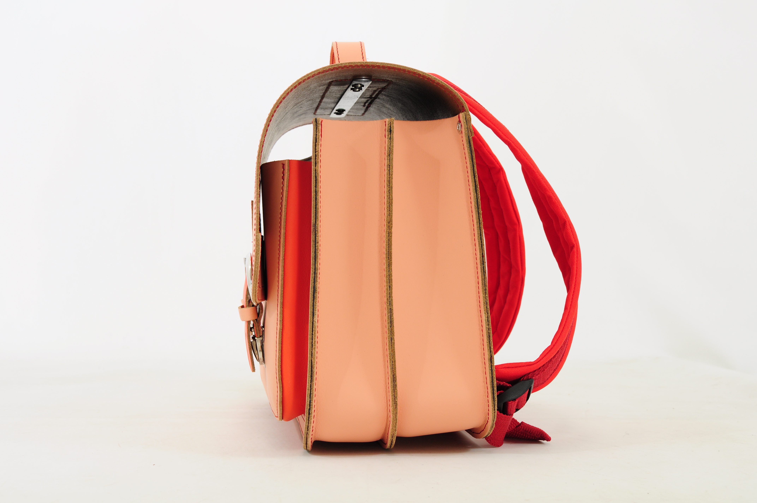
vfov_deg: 25.7
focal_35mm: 52
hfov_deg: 37.9
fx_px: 1103
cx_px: 378
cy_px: 252
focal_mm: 35
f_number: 9
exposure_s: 1/25
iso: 200
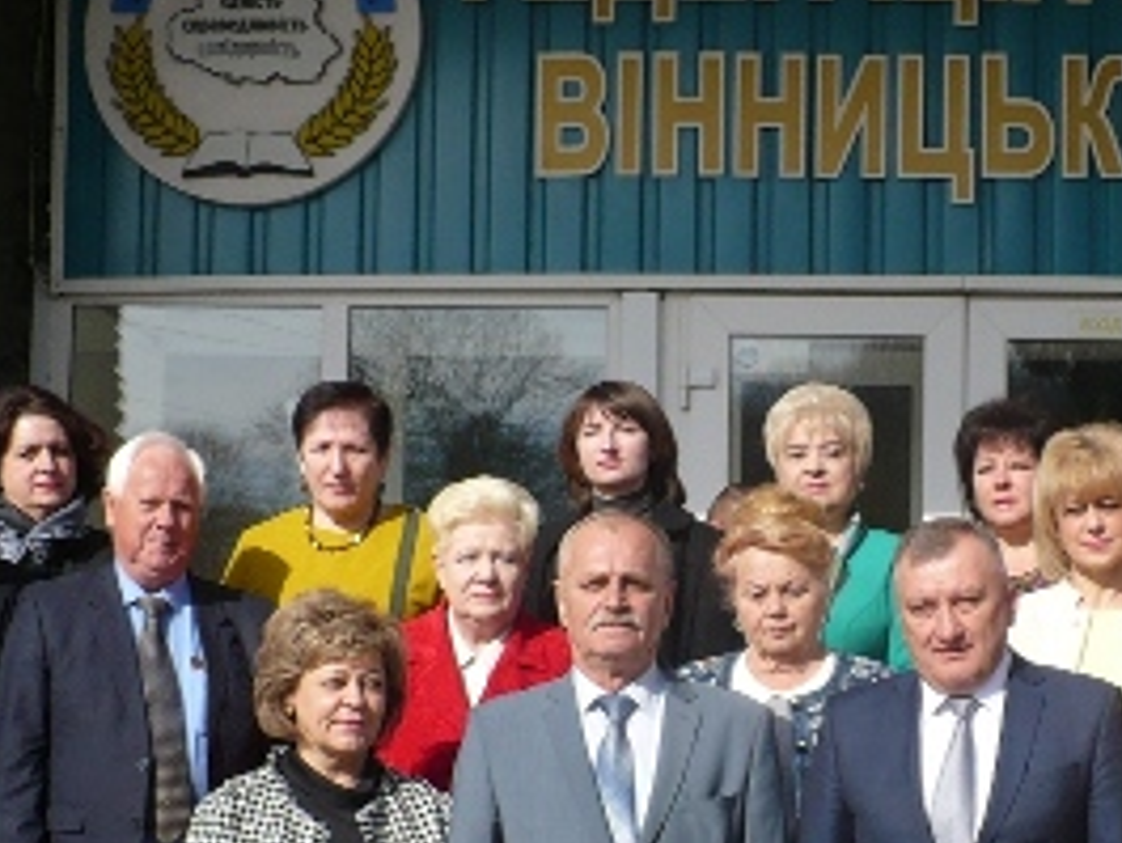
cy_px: 705
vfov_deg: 17.4
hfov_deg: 23.1
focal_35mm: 84
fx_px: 2724
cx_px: 796
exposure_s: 1/1300
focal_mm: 6.1
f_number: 2.8
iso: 100
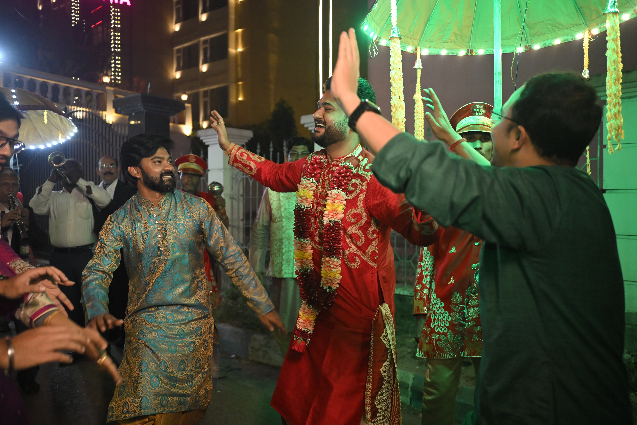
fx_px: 495
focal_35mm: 28
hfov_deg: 65.5
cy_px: 212
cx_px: 318
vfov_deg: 46.4
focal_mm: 28
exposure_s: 1/200
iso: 3200
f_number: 2.8
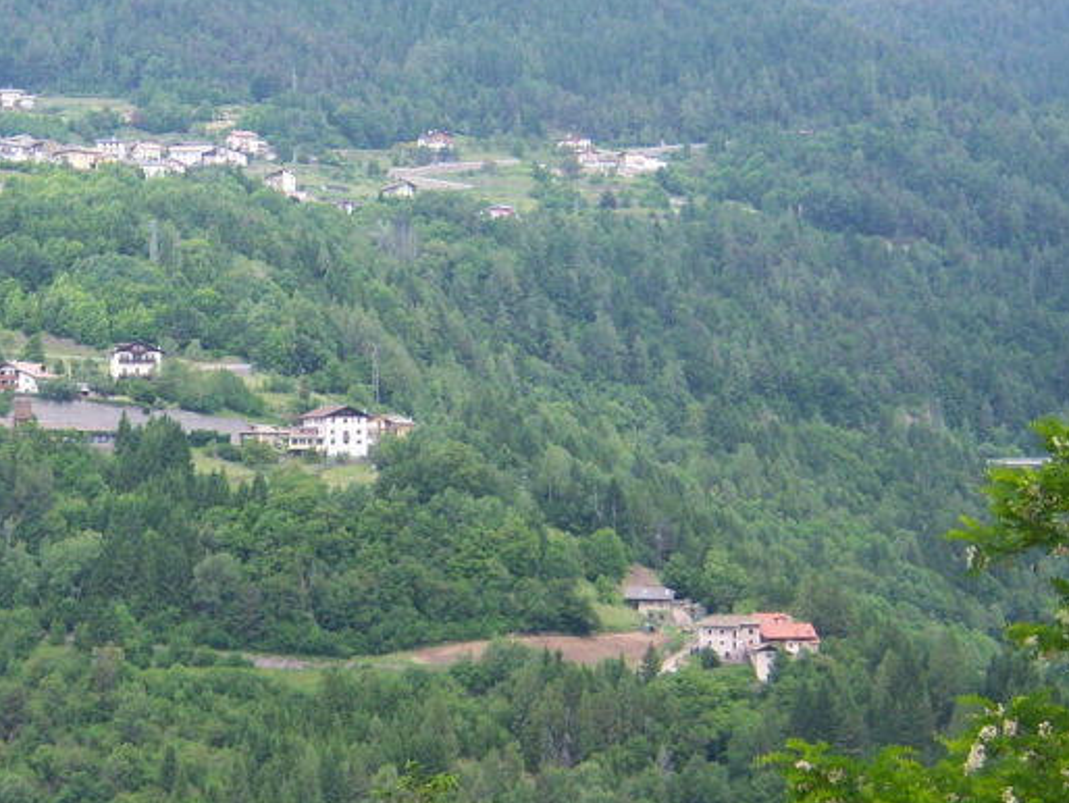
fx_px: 2595
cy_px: 547
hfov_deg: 22.7
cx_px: 98
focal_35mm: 84
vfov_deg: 17.5
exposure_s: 1/640
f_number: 2.8
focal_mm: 7.5
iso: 80
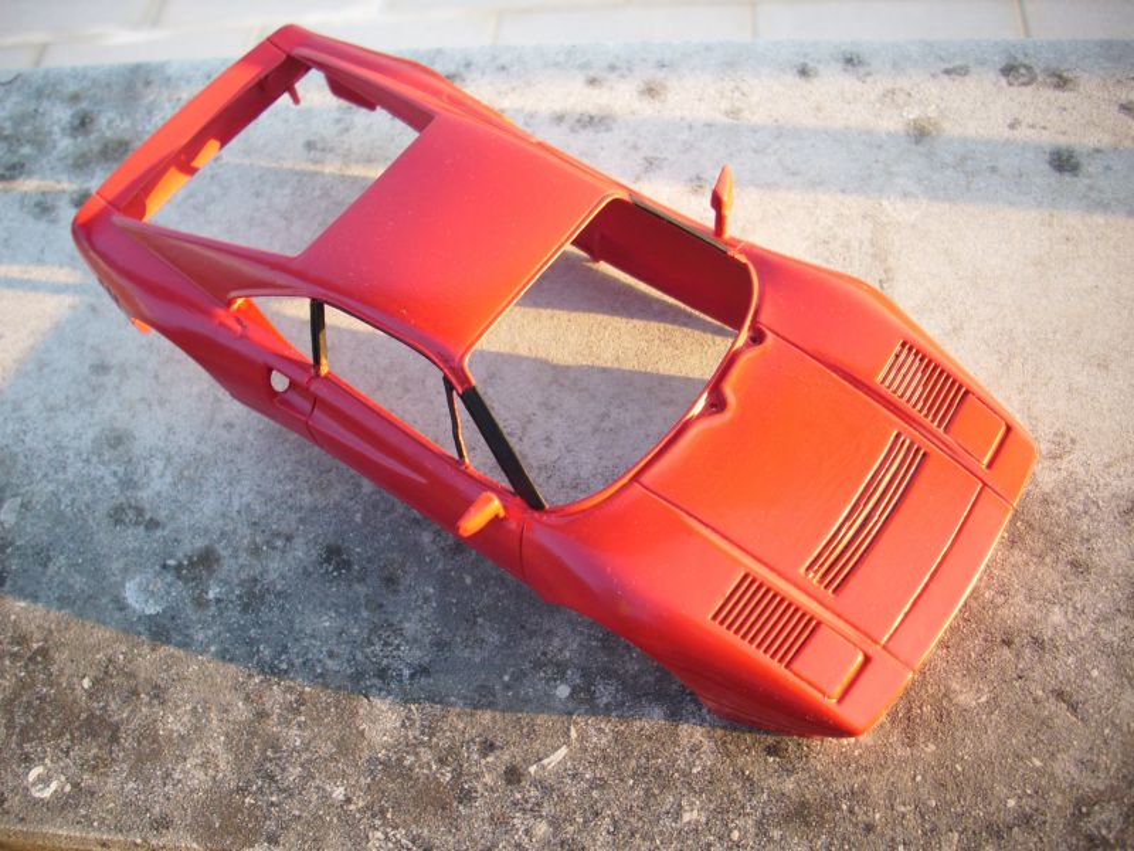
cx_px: 567
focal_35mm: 31
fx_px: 1016
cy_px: 426
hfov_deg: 58.4
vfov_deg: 45.4
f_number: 2.8
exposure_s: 1/141
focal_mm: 6.2
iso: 50
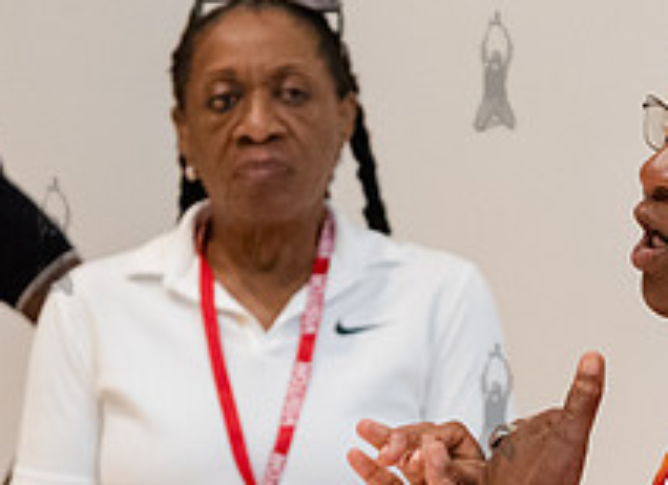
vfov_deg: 8.2
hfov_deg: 11.2
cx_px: 534
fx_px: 3396
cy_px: 338
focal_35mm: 178
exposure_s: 1/400
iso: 5000
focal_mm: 56
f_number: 4
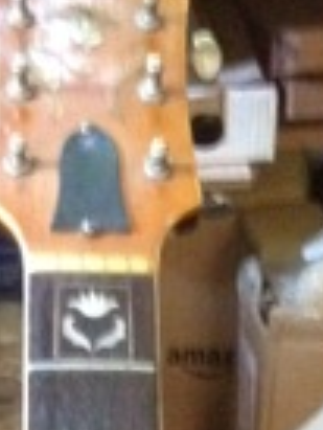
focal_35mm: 163
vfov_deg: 10.7
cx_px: 119
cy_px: 960
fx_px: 2025
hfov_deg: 9.1
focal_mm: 4.28
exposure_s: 1/15
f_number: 2.4
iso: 800
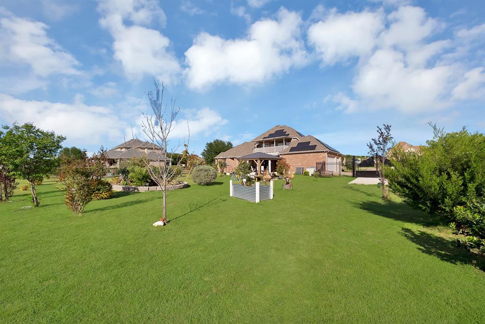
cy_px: 162
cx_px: 242
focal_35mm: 12
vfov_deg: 90.1
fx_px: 162
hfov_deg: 112.6
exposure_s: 1/1000
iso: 640
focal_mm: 12
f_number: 9
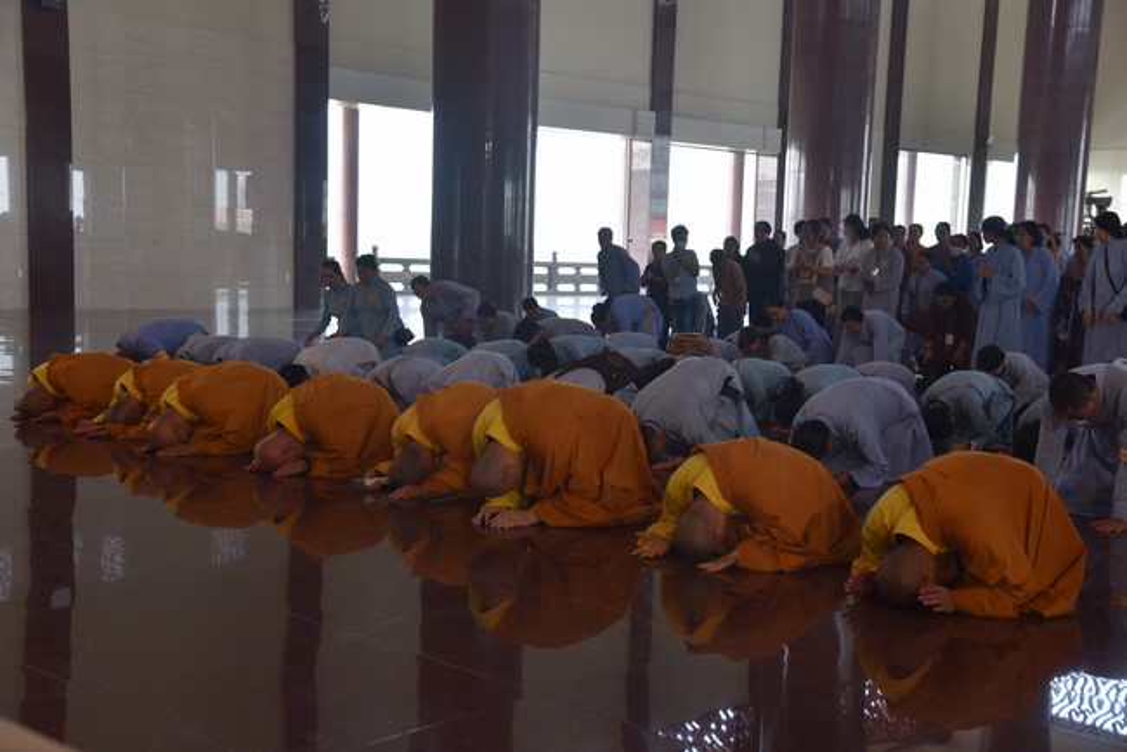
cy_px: 376
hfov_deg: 41.1
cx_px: 564
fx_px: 1503
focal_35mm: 48
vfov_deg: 28.1
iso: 400
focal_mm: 48
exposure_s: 1/100
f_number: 5
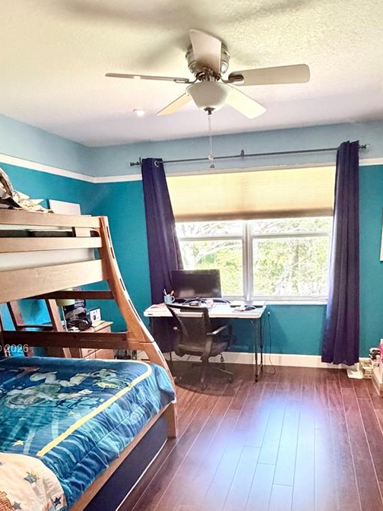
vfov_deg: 67.1
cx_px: 230
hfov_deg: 54.5
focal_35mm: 25
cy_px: 350
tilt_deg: -16.8
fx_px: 369
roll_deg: +3.0
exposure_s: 1/60
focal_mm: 2.22
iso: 1250
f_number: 2.2
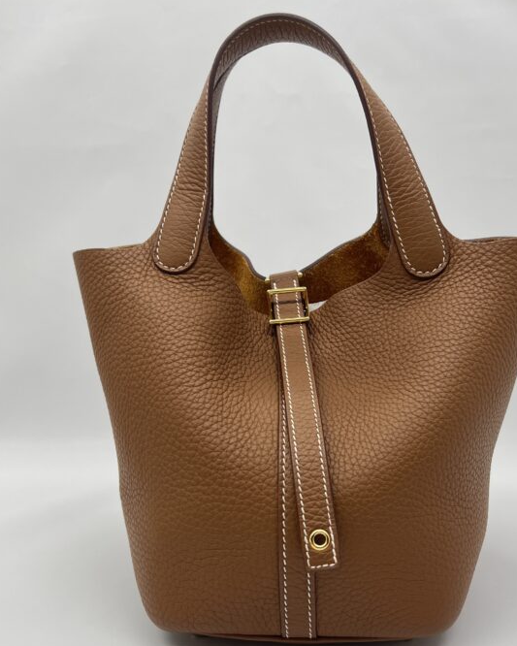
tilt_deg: -8.8
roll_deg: +0.5
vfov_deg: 46.8
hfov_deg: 38.2
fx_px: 746
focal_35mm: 39
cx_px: 288
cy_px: 347
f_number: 1.5
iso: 32
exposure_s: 1/117
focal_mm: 5.7
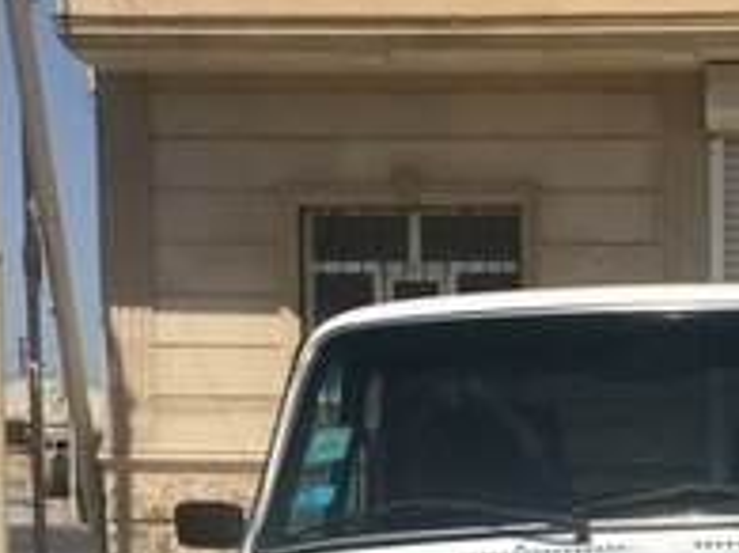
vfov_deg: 14.7
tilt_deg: -5.5
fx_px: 2091
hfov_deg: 19.5
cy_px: 608
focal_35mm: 98
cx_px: 731
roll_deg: -1.8
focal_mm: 4.15
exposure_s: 1/4115
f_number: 2.2
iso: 32
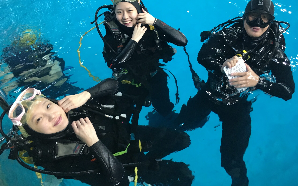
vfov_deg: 40.5
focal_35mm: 31
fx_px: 252
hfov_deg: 61.2
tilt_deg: -51.9
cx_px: 150
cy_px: 81
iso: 125
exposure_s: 1/30
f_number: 2.2
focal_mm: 4.15
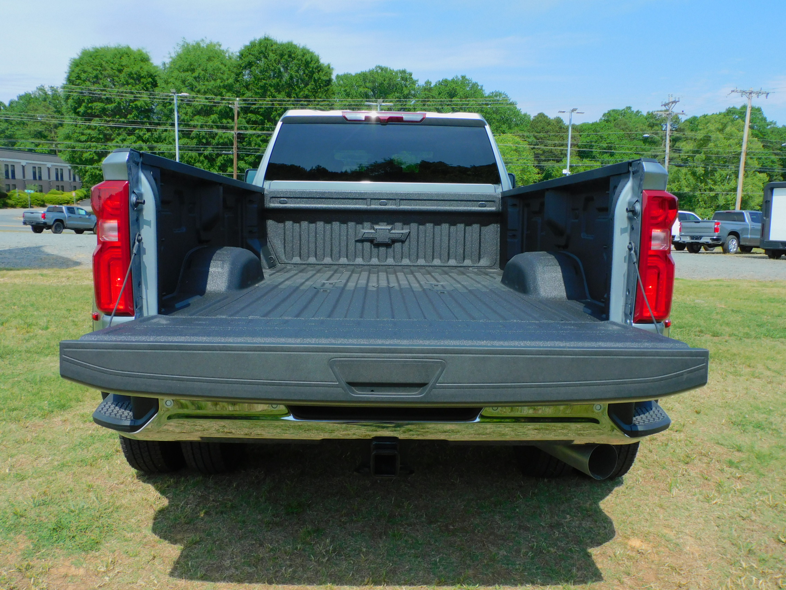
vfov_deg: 46.8
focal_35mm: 30
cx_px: 393
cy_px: 295
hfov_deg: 60.0
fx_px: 681
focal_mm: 5.4
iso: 125
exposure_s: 1/1250
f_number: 3.5
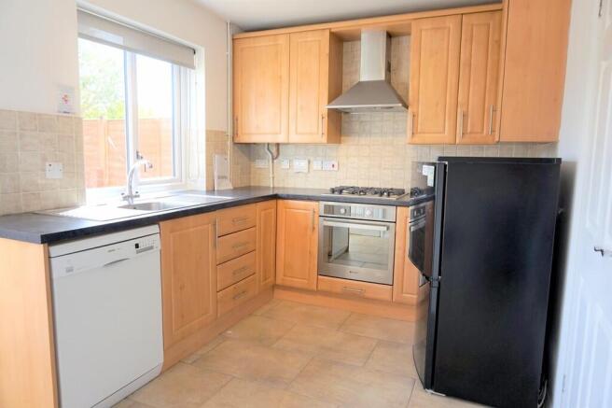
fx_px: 408
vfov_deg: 53.1
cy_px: 204
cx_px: 306
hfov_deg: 73.8
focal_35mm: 24
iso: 250
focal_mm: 16
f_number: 4
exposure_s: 1/160
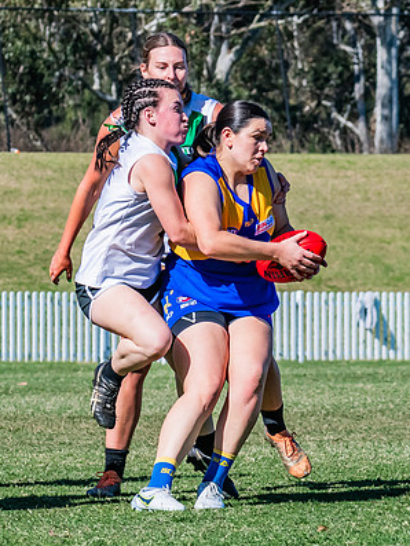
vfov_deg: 4.0
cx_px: 278
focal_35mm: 490
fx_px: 7734
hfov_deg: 3.0
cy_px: 305
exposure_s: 1/1250
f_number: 11
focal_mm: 170
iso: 640
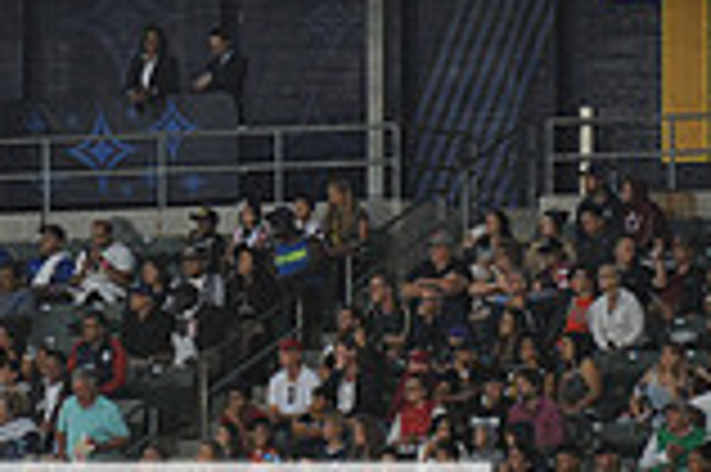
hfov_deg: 2.8
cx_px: 171
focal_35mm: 735
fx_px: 14501
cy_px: -153
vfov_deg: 1.9
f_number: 2.8
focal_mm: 200
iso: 1250
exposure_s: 1/1000
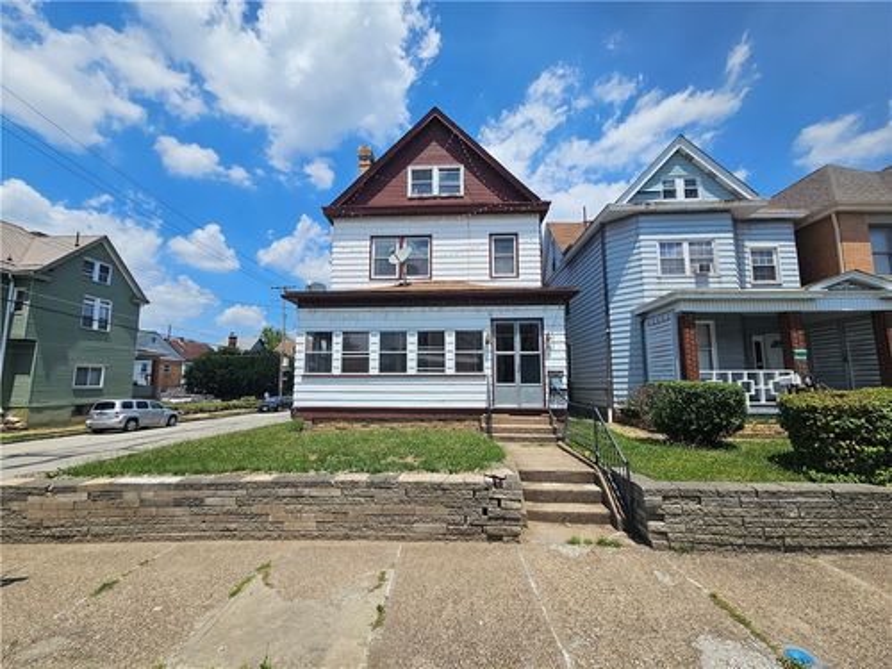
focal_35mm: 13
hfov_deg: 106.2
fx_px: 335
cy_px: 334
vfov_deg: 89.9
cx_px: 446
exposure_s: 1/3657
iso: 50
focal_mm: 2.2
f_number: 2.2
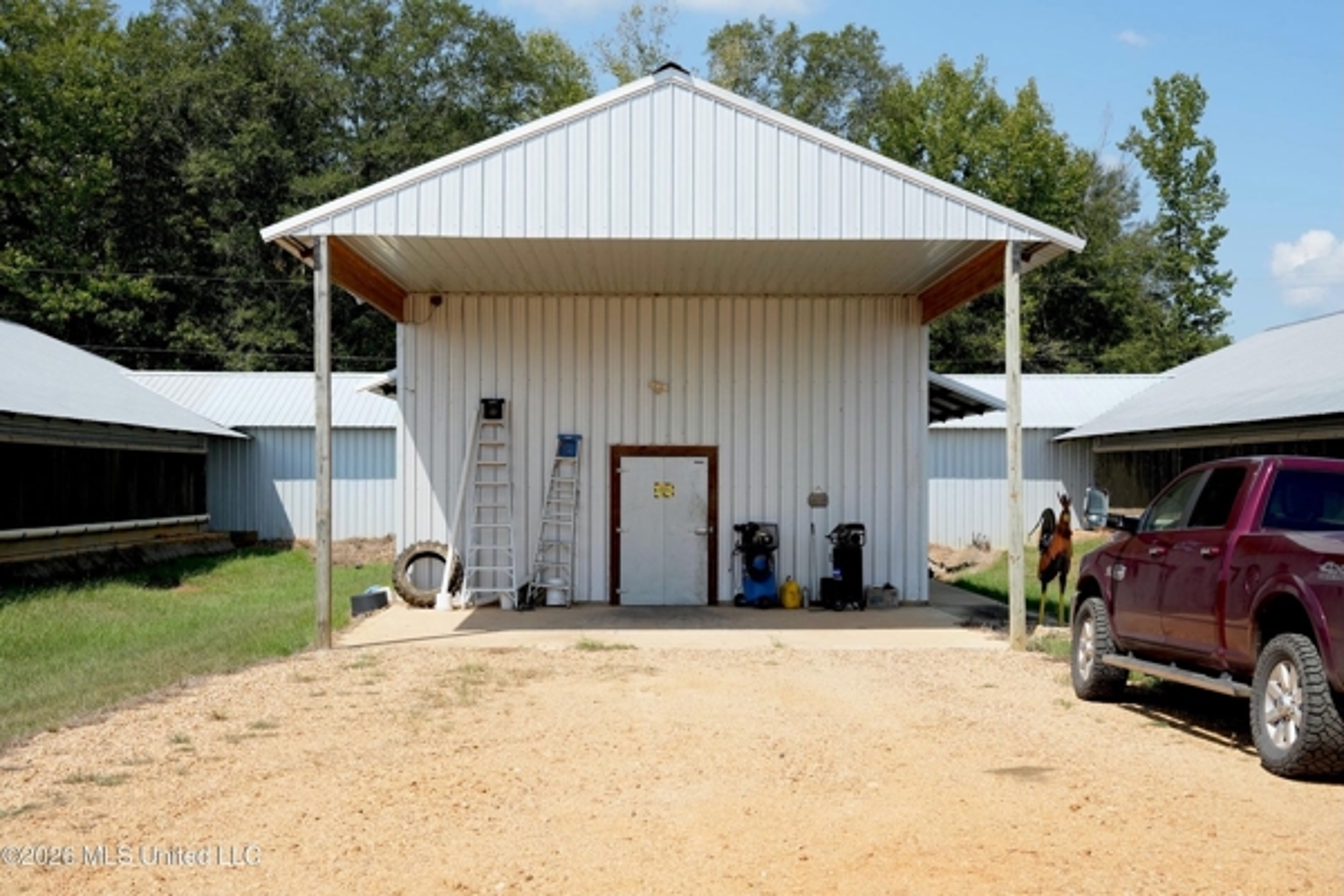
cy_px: 448
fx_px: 1605
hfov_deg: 45.4
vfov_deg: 31.2
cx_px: 672
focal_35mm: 43
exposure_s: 1/1000
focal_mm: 43
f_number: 6.3
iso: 400
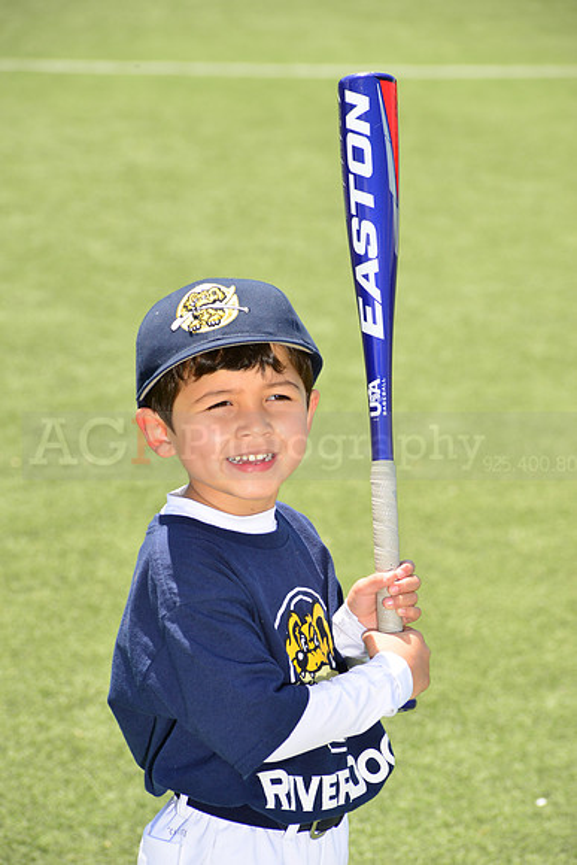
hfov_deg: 7.4
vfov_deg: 11.1
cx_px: 288
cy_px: 432
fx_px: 4445
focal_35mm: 185
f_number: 11
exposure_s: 1/250
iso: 250
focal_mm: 185
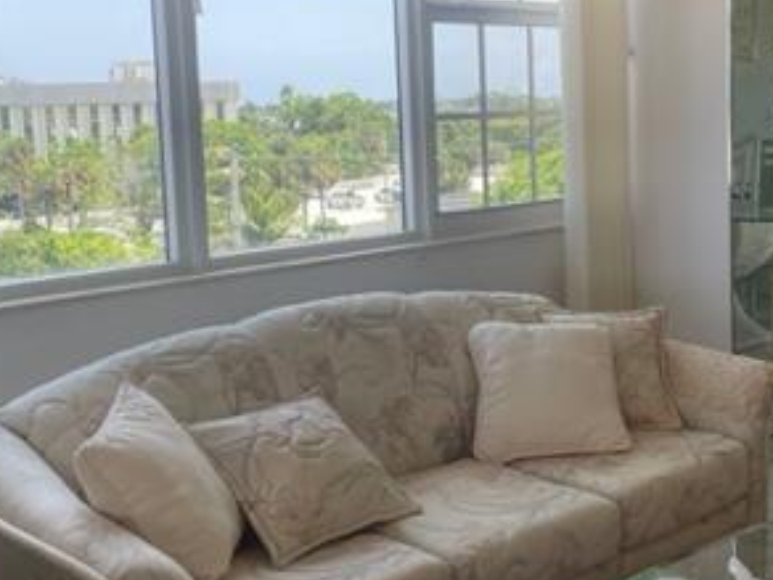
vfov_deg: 25.6
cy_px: 225
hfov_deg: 33.3
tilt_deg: -3.6
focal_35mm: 57
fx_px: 1273
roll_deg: +2.3
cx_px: 553
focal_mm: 4.2
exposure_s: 1/125
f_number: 1.6
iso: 32
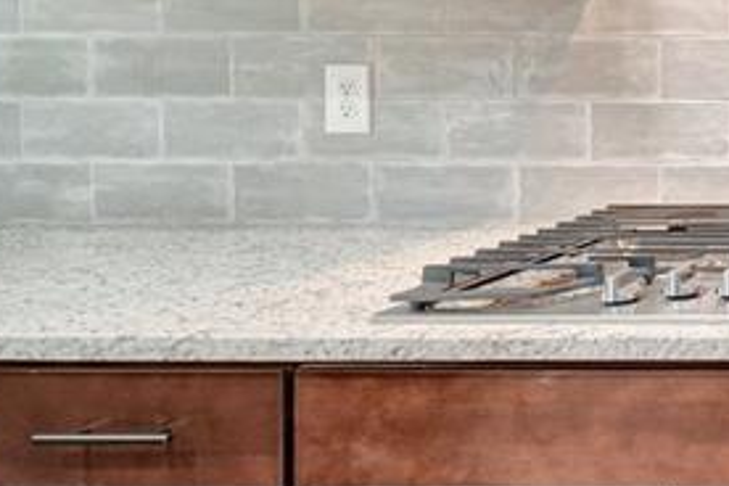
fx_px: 1053
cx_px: 1228
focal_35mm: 52
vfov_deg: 24.8
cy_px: 5
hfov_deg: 24.0
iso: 200
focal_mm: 14
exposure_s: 1/60
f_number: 2.8
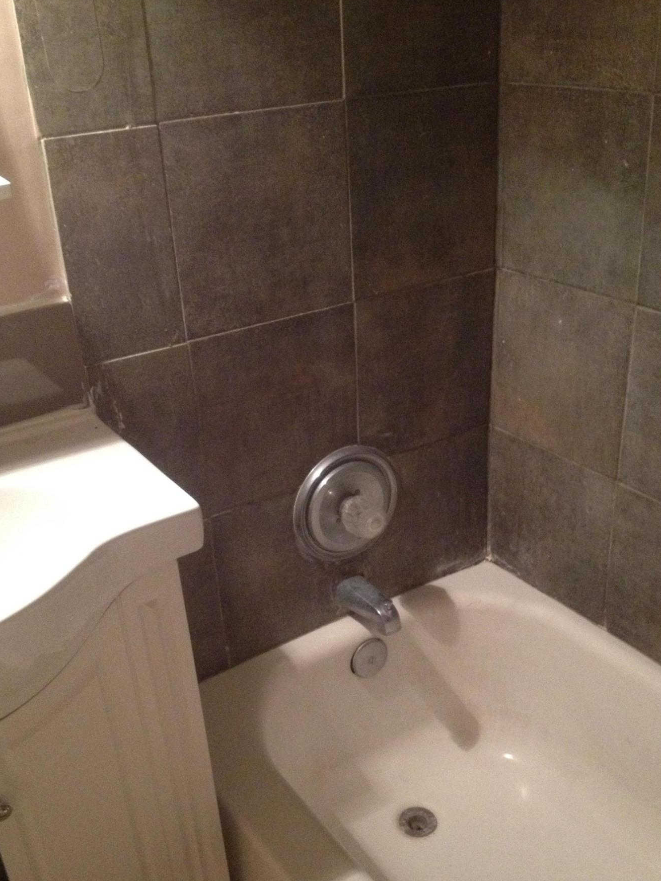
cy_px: 500
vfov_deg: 46.7
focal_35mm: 40
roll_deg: +3.6
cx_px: 328
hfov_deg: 36.0
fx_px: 1018
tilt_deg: -24.1
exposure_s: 1/15
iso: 400
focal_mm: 4.28
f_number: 2.4
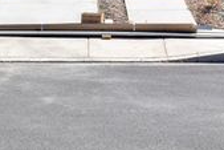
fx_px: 800
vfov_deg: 10.4
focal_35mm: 128
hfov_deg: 15.9
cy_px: -67
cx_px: 97
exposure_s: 1/320
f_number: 9
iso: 200
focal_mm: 29
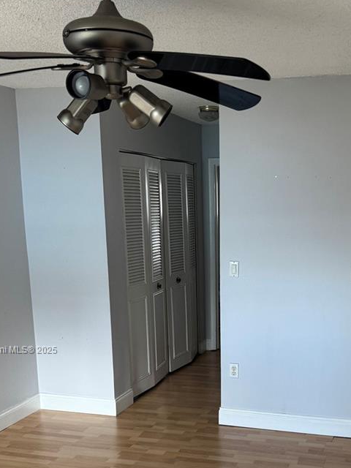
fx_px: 608
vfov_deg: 40.9
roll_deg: +0.4
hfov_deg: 31.7
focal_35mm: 45
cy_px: 350
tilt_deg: -14.5
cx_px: 252
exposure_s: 1/61
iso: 200
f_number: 1.78
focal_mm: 6.76
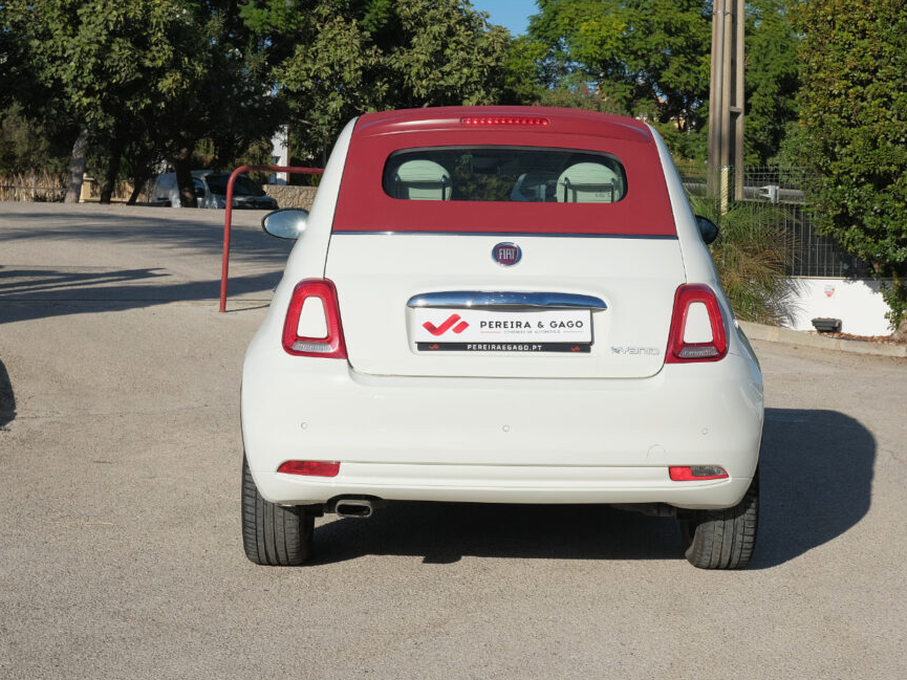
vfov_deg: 22.3
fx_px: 1730
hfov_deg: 29.4
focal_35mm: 66
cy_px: 330
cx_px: 513
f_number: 10
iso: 160
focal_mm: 38.5
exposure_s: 1/320
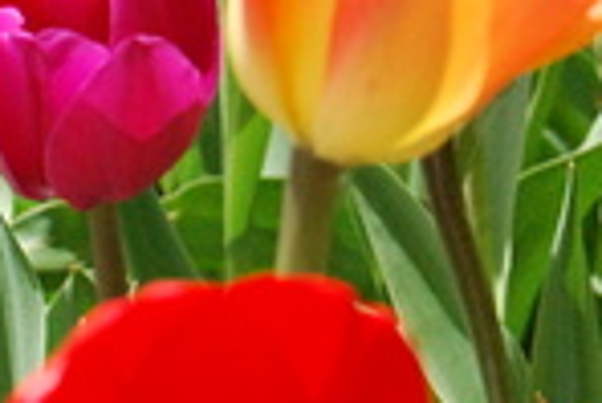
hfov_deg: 5.1
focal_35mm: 402
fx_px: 6729
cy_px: -354
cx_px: 590
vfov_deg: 3.4
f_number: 13
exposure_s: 1/1250
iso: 1600
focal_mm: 66
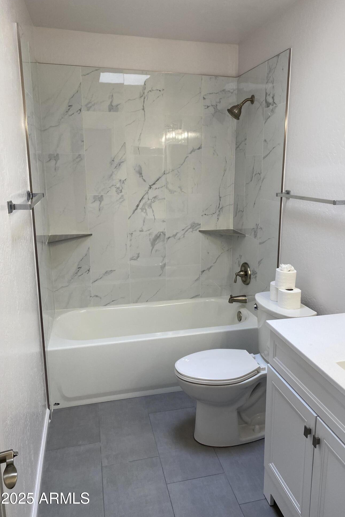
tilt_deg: -12.7
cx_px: 200
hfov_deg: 46.2
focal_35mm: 28
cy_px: 255
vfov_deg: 65.5
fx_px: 402
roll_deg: -0.1
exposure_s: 1/120
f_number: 1.8
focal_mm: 4.25
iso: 80
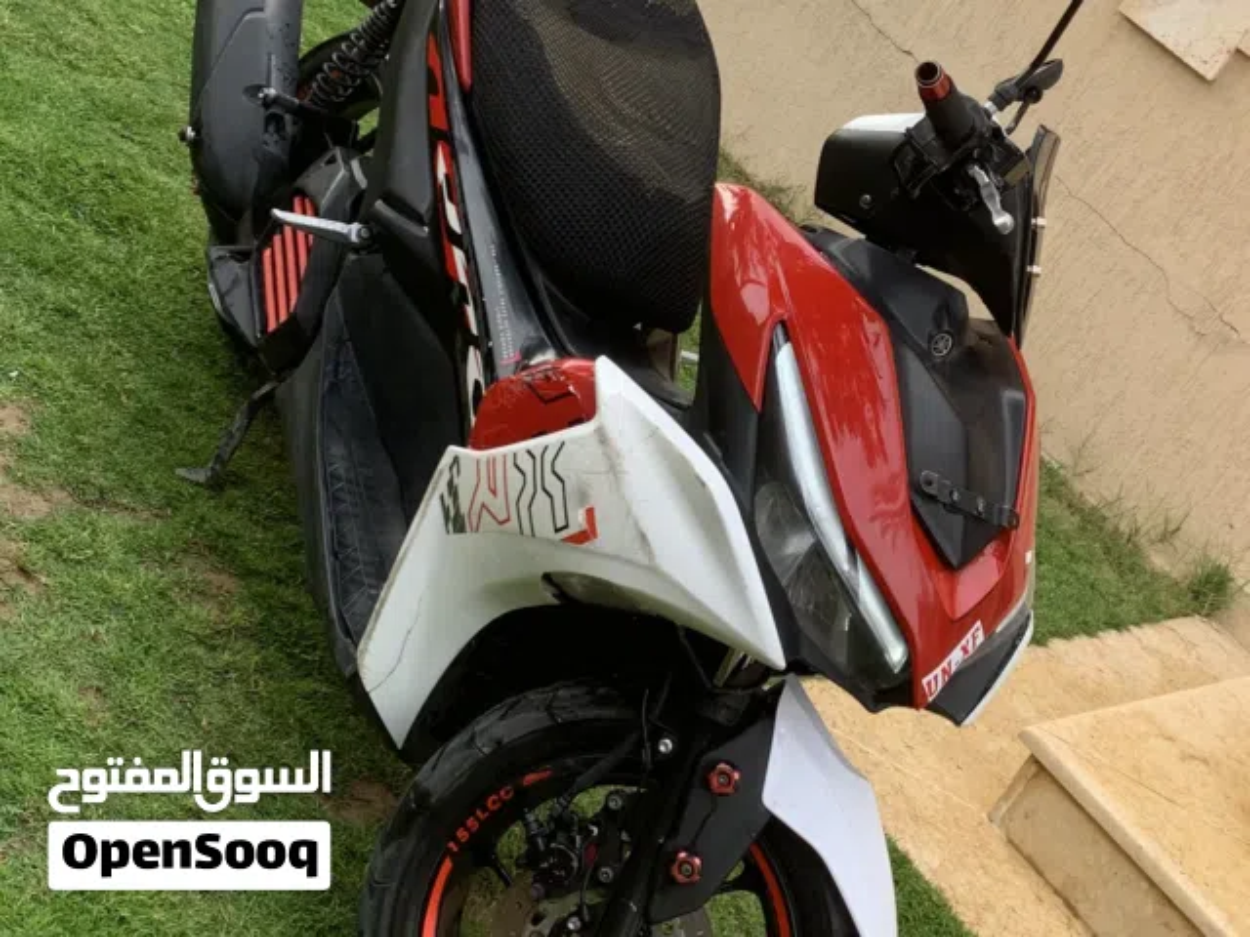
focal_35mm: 26
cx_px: 625
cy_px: 468
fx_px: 939
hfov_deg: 67.3
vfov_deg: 53.1
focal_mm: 4.25
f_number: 1.8
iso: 25
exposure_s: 1/158
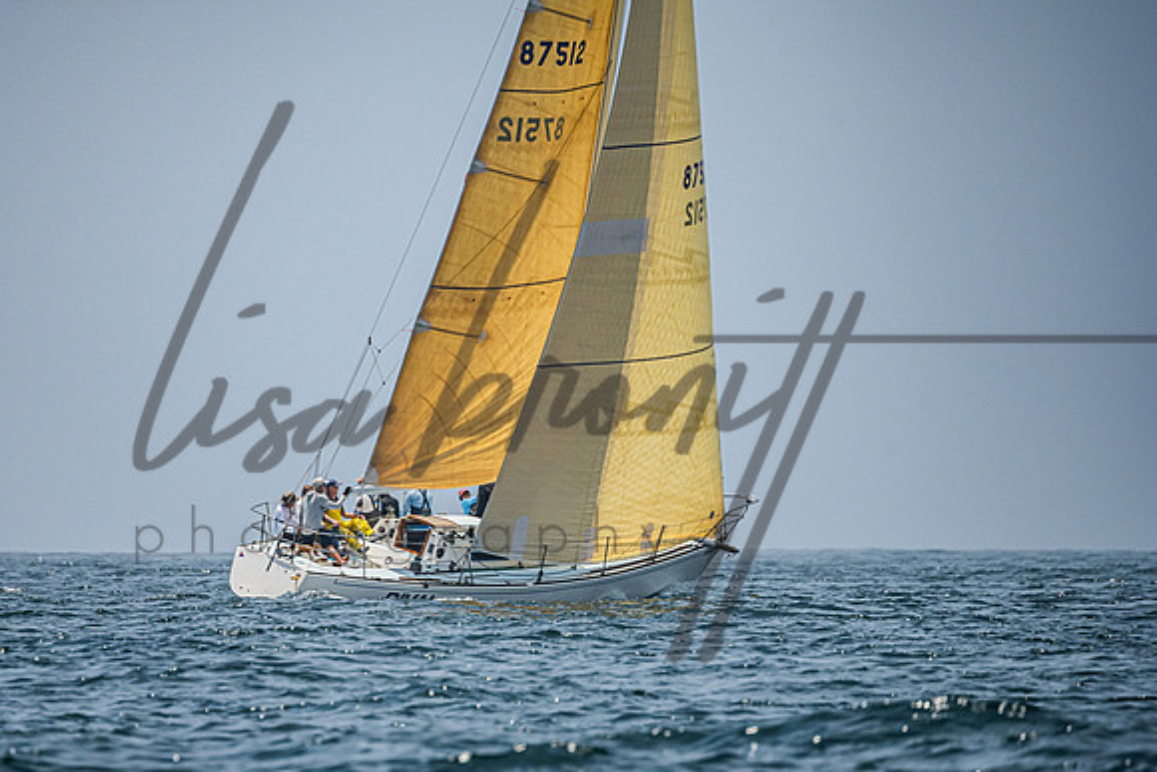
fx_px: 16738
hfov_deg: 4.0
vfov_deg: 2.6
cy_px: 494
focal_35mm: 521
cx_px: 413
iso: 400
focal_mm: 400
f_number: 6.3
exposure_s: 1/5000
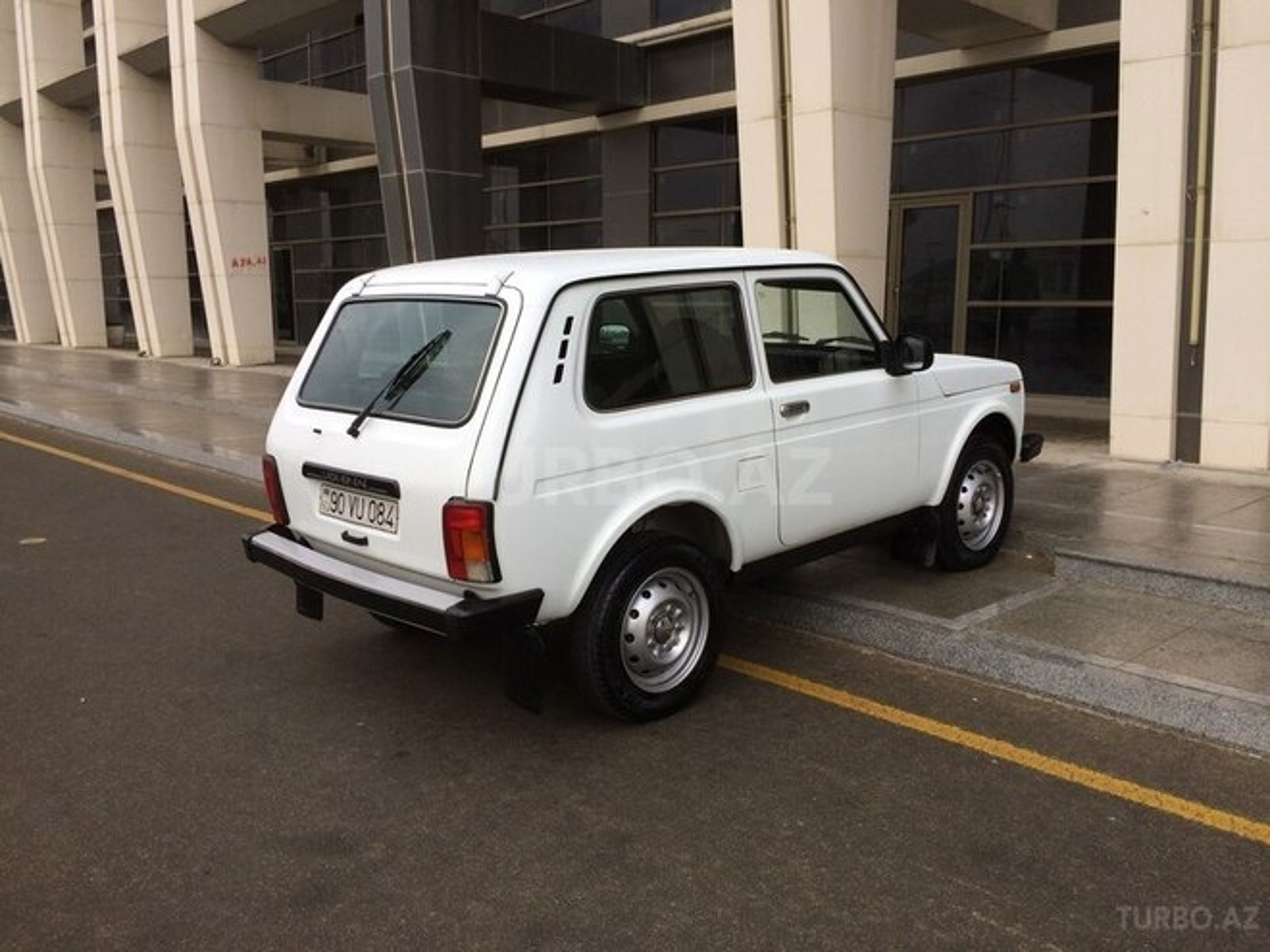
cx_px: 635
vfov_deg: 48.2
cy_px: 476
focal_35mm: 29
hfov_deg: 61.7
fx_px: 1064
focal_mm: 4.15
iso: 32
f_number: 2.2
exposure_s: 1/246
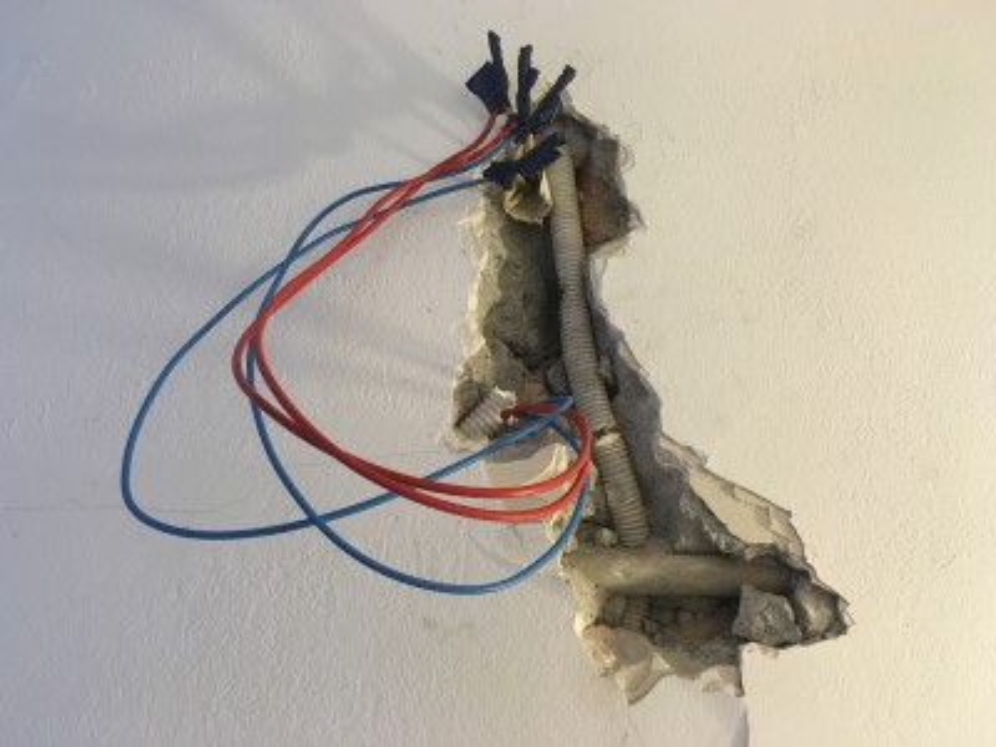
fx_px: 834
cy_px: 374
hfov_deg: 61.7
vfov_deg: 48.2
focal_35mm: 29
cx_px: 498
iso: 125
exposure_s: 1/33
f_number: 2.2
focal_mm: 4.15
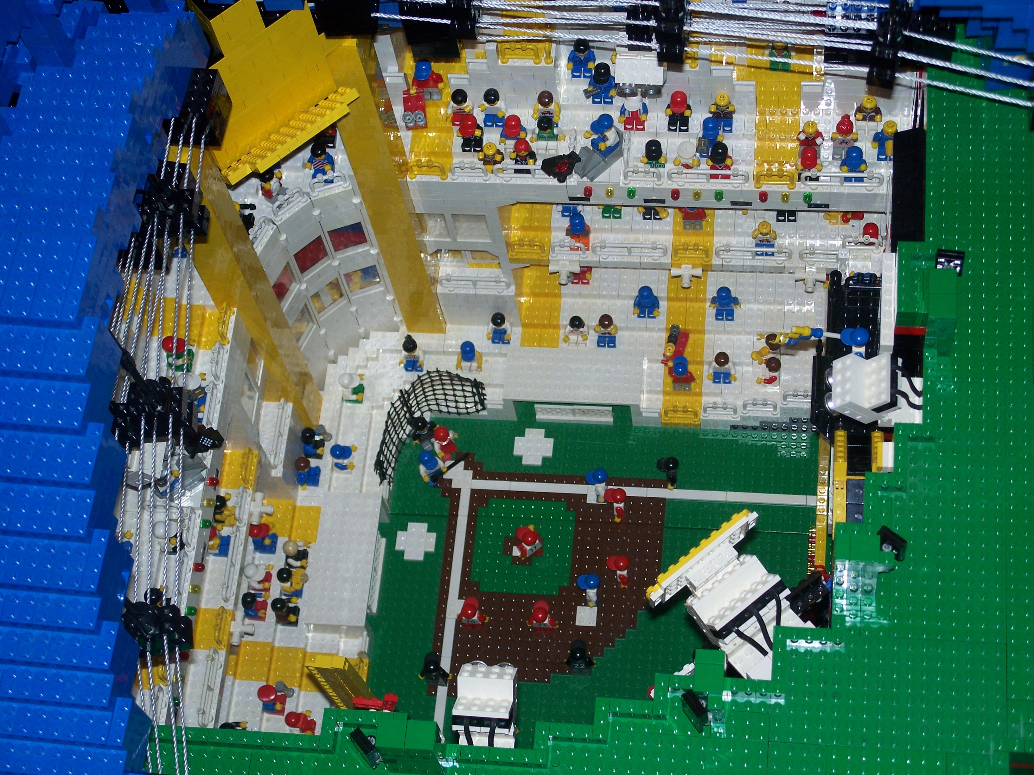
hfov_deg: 27.8
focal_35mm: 70
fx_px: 2091
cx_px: 517
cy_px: 388
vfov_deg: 21.0
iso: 125
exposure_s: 1/100
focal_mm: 14.7
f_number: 3.2
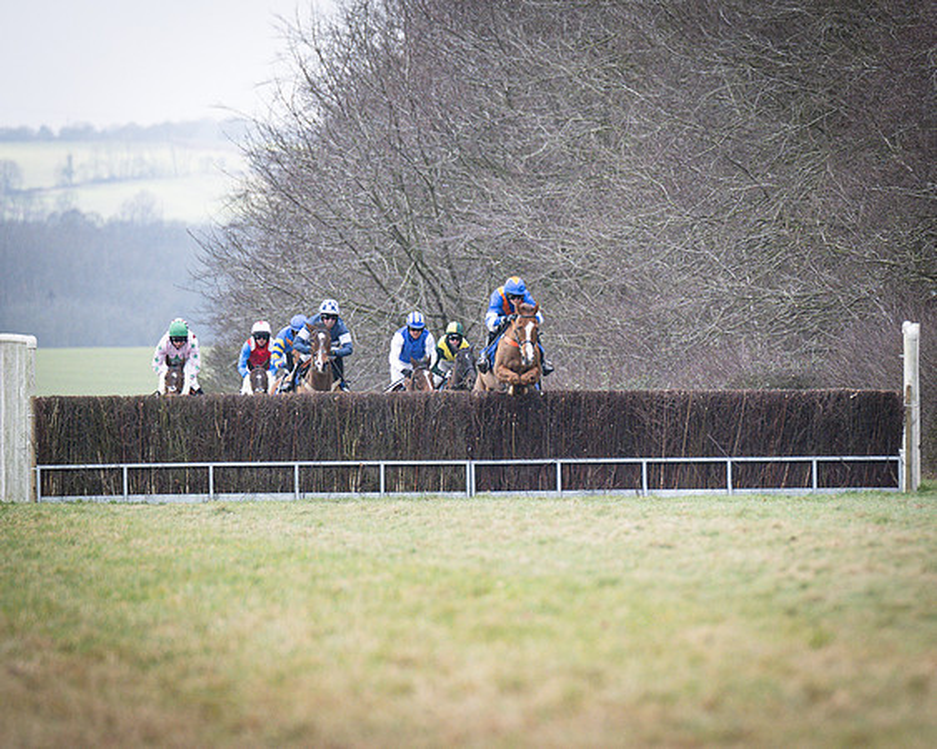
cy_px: 379
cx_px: 702
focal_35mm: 496
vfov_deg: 3.1
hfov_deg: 3.9
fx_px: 13755
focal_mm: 200
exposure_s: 1/1600
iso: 400
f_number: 2.8
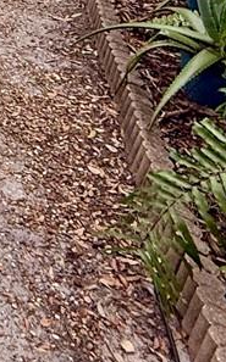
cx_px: -348
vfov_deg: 20.3
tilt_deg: -7.2
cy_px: -246
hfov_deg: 12.2
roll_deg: -1.1
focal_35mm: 80
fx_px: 790
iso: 64
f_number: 2.2
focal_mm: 2.22
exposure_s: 1/159
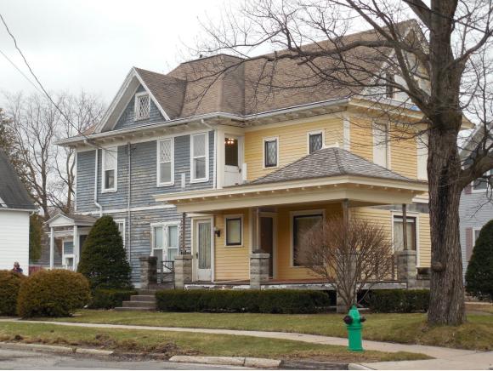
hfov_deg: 28.1
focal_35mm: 69
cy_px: 186
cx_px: 246
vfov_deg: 21.3
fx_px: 984
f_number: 4.4
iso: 125
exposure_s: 1/200
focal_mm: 12.5
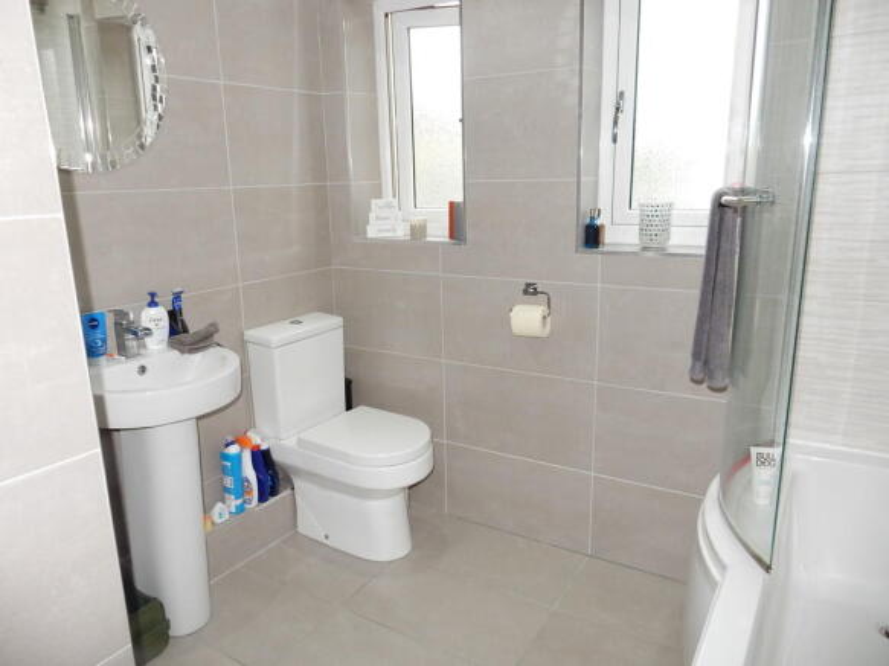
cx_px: 444
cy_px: 333
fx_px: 642
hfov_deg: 69.4
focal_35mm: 25
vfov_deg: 54.9
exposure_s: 1/30
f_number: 3.7
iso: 220
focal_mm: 4.5
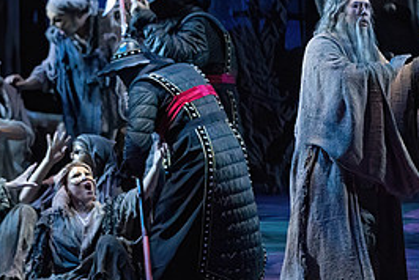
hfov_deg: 4.7
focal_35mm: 436
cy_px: 111
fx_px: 5080
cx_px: 332
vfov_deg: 3.2
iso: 20000
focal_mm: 200
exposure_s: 1/400
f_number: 5
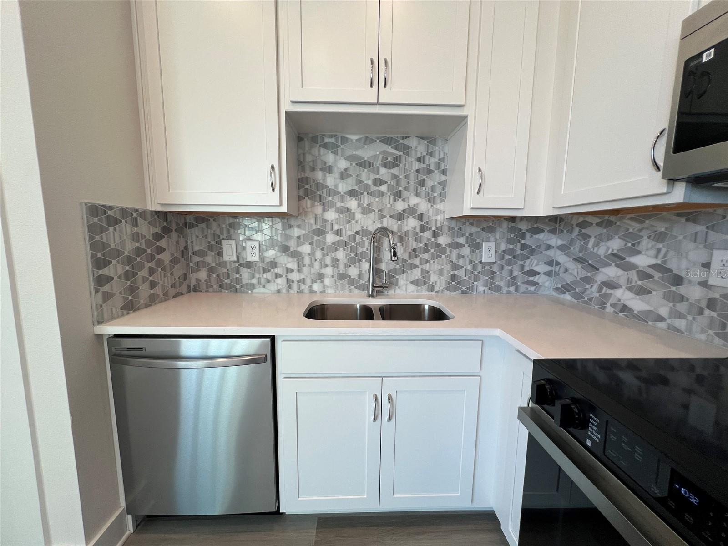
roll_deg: -0.4
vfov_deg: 89.9
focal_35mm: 13
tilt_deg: -7.1
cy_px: 273
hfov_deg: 106.2
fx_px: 273
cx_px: 364
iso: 80
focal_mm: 1.57
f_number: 1.8
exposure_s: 1/120
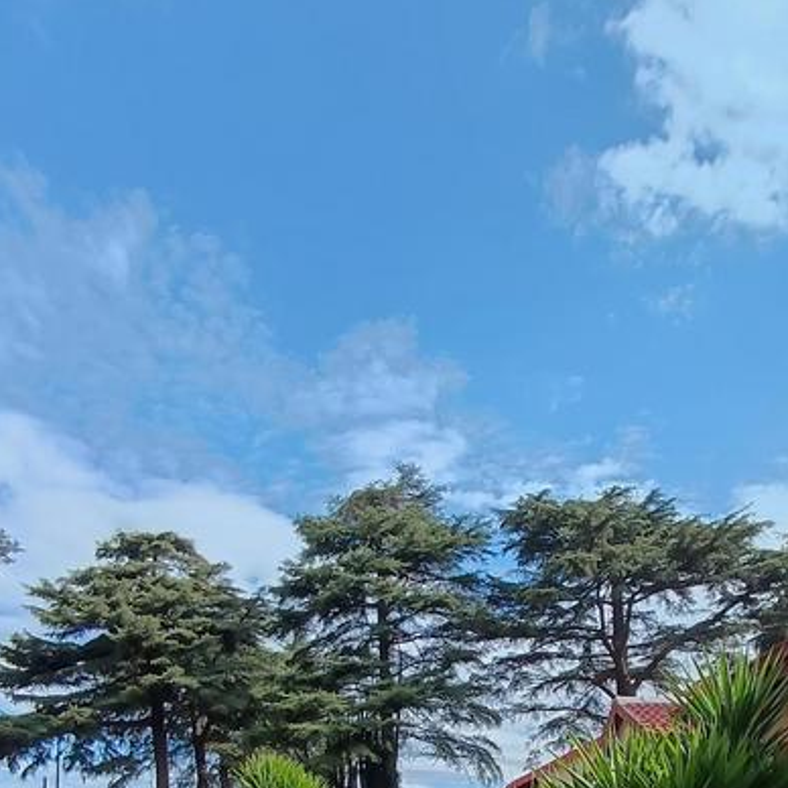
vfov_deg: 45.2
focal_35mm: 31
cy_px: 772
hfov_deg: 52.0
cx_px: 491
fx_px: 798
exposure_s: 1/665
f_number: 2.2
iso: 104
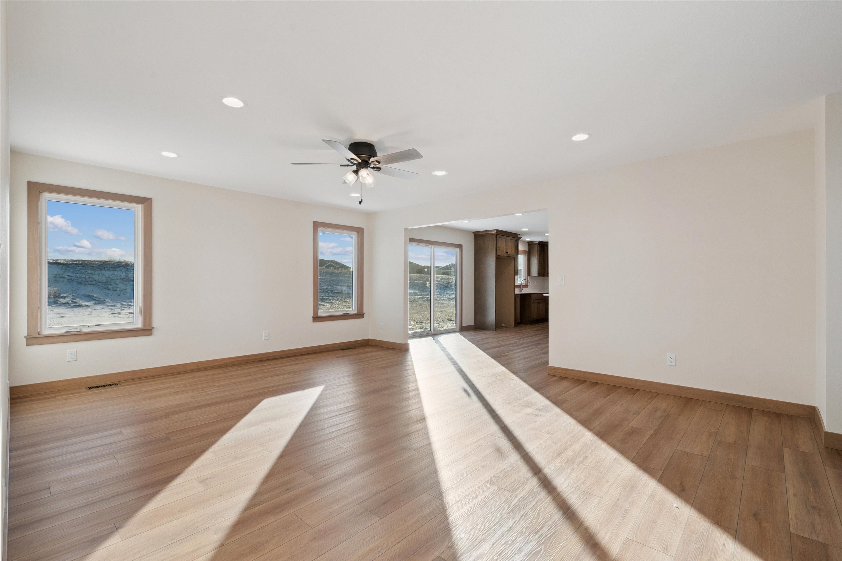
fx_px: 374
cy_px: 280
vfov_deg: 73.7
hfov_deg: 96.7
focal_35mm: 16
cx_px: 421
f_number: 10
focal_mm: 16
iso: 800
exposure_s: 1/250
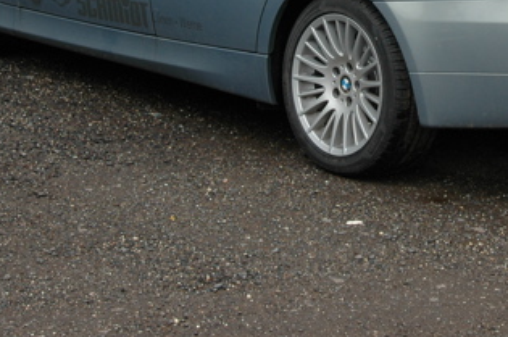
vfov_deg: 10.7
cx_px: 382
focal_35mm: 125
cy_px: -55
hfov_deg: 16.3
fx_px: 1764
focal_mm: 35
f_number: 8
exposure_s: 1/250
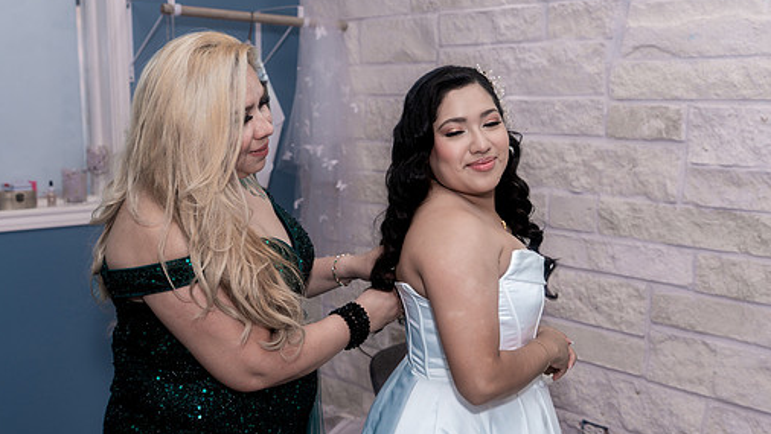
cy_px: 249
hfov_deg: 48.3
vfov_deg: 28.3
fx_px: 859
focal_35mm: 42
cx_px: 386
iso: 640
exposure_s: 1/250
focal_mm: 35
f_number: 4
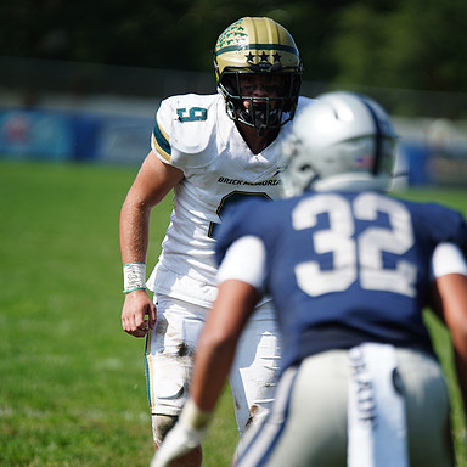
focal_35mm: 385
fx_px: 5876
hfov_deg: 4.6
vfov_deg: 4.6
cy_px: 234
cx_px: 286
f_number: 2.8
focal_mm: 300
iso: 400
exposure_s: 1/5000
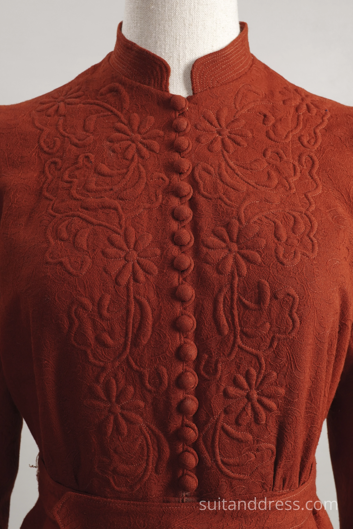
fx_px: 706
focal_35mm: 48
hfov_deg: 28.1
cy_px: 264
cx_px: 176
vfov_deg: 41.1
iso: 320
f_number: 8
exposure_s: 1/20
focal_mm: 32
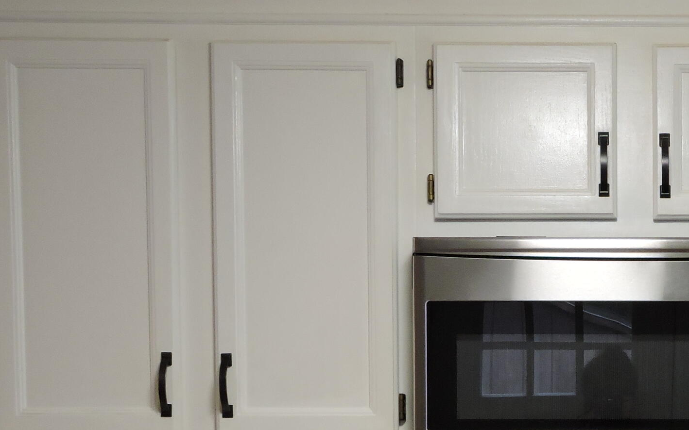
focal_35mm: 74
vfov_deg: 16.9
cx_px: 635
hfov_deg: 26.8
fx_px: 1389
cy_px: 499
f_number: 3.6
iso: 400
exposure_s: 1/30
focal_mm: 5.9
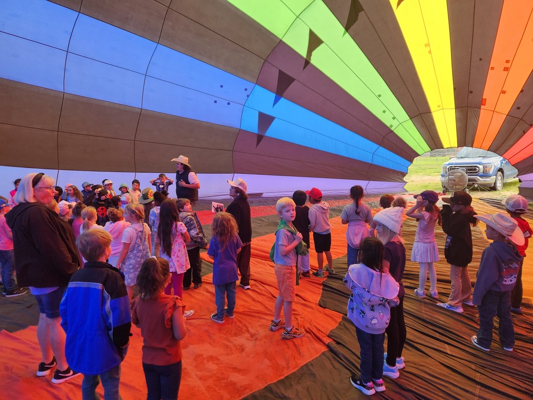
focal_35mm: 23
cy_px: 200
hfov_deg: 73.9
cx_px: 266
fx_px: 354
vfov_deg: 58.9
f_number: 1.8
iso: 40
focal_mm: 5.4
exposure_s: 1/180
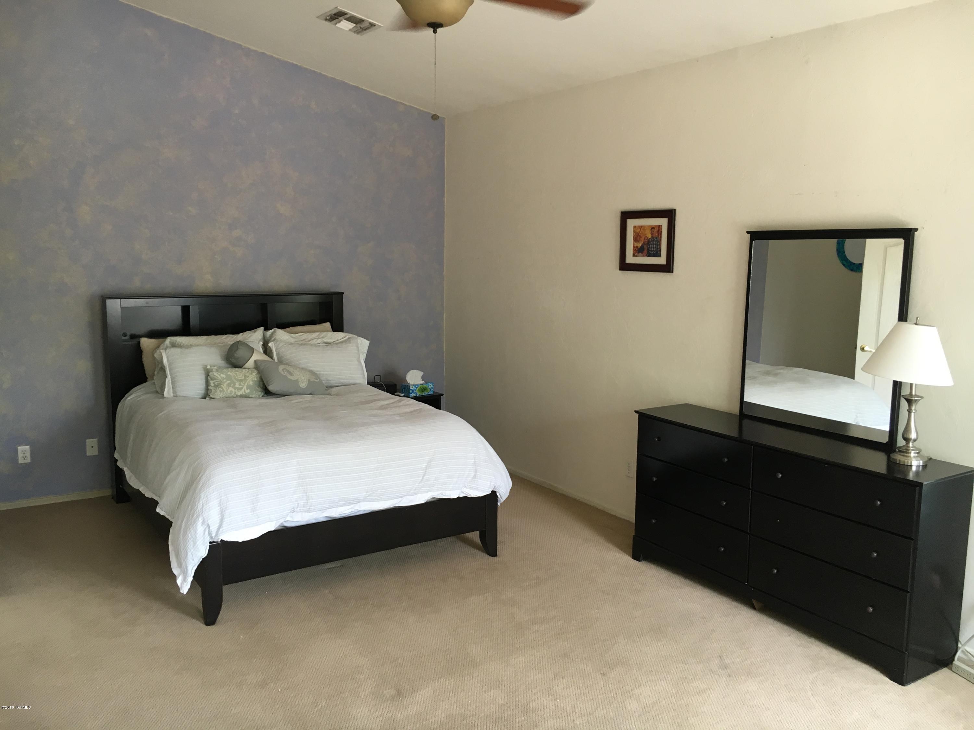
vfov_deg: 48.2
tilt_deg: -9.7
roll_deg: -0.7
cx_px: 487
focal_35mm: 29
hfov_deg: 61.7
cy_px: 365
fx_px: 816
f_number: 2.2
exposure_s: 1/30
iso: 64
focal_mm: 4.15
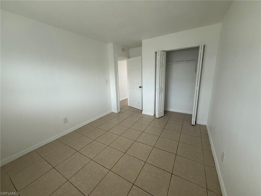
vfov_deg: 85.7
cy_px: 98
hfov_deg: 102.1
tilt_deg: -12.0
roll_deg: +2.4
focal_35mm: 14
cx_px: 130
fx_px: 106
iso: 125
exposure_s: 1/120
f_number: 2.2
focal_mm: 2.22
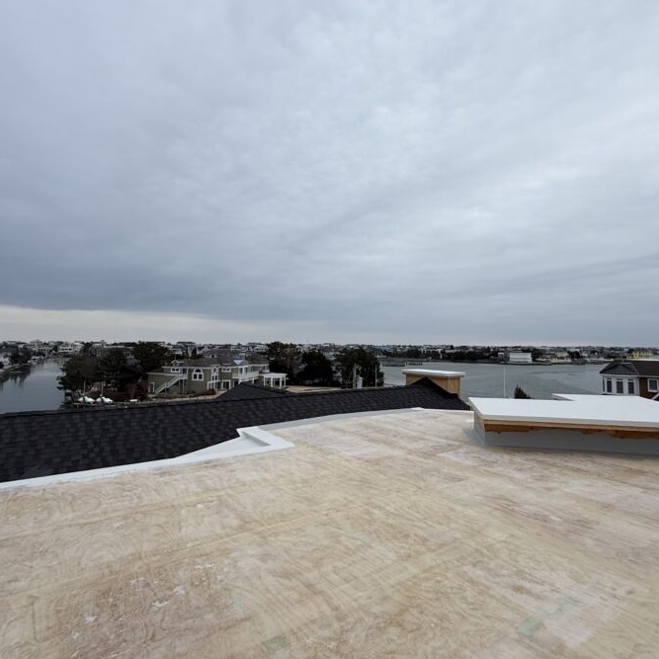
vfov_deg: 77.7
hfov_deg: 77.6
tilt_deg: +4.6
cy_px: 318
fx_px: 409
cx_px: 345
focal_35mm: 19
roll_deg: -0.4
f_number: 2.2
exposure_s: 1/686
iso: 50
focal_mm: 2.22
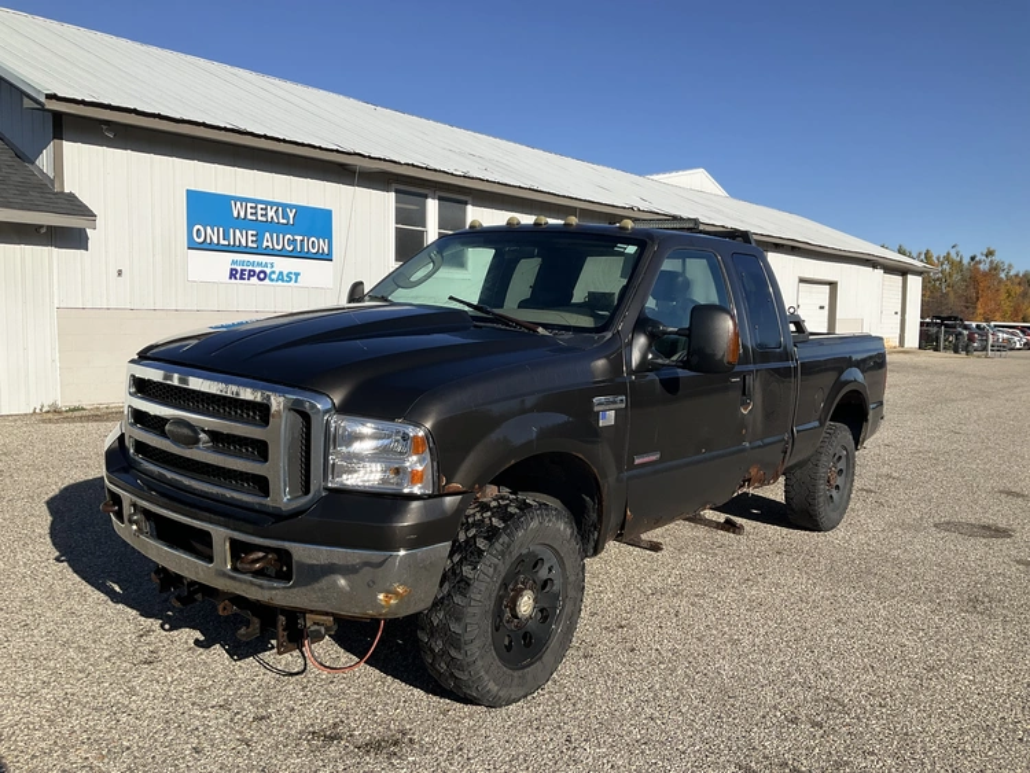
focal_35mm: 29
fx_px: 863
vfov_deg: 48.3
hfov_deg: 61.6
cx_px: 515
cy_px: 386
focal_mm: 3
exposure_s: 1/2538
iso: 25
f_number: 1.8
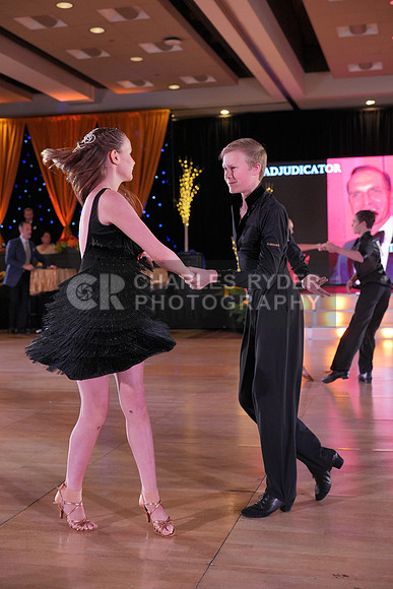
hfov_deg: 27.0
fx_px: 818
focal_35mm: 50
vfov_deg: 39.6
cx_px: 196
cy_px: 294
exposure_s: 1/500
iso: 2000
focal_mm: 50
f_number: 4
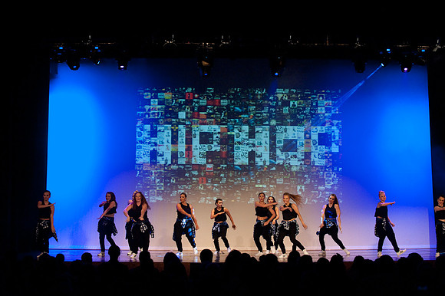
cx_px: 222
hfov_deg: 28.9
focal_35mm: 70
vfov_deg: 19.4
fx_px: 865
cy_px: 148
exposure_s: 1/200
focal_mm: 70
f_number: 4
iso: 3200
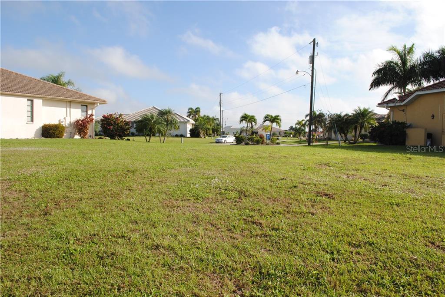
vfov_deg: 48.0
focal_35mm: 27
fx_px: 334
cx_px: 222
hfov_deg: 67.4
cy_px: 148
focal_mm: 18
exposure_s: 1/250
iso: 100
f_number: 8
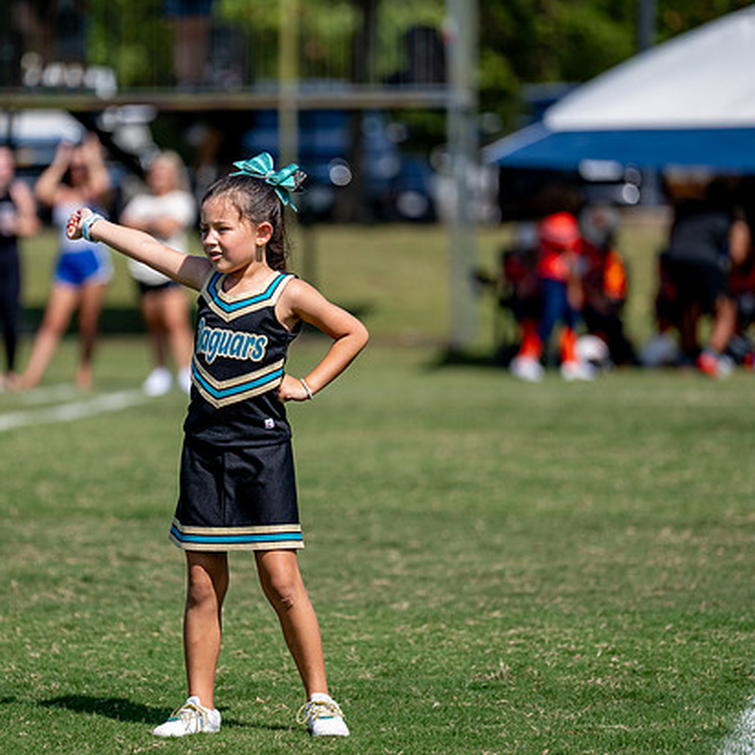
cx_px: 254
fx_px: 6416
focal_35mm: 260
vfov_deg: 6.7
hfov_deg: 6.7
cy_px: 355
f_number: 2.8
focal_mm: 185
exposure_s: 1/2500
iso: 100
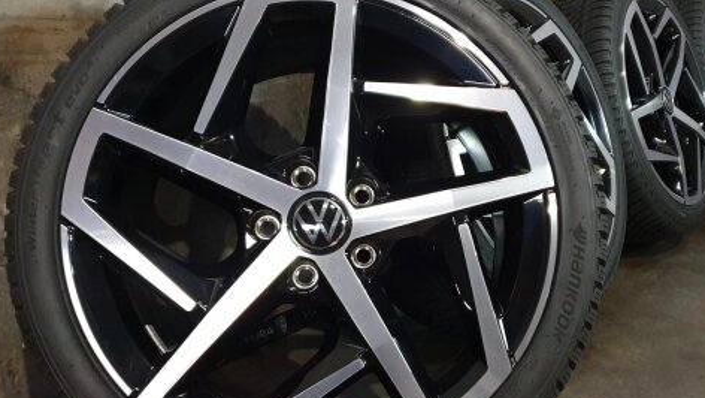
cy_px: 253
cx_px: 408
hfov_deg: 55.0
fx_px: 673
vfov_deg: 32.7
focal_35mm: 36
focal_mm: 4.3
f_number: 1.5
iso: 400
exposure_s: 1/50
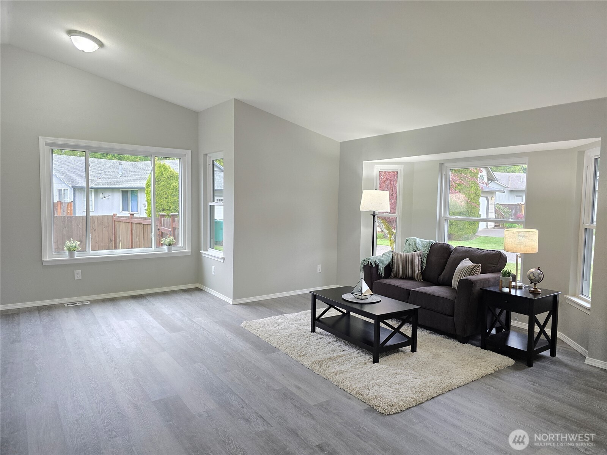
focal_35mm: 23
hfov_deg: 73.9
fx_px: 403
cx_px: 304
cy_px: 228
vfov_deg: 58.9
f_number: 1.7
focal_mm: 6.3
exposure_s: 1/120
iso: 320
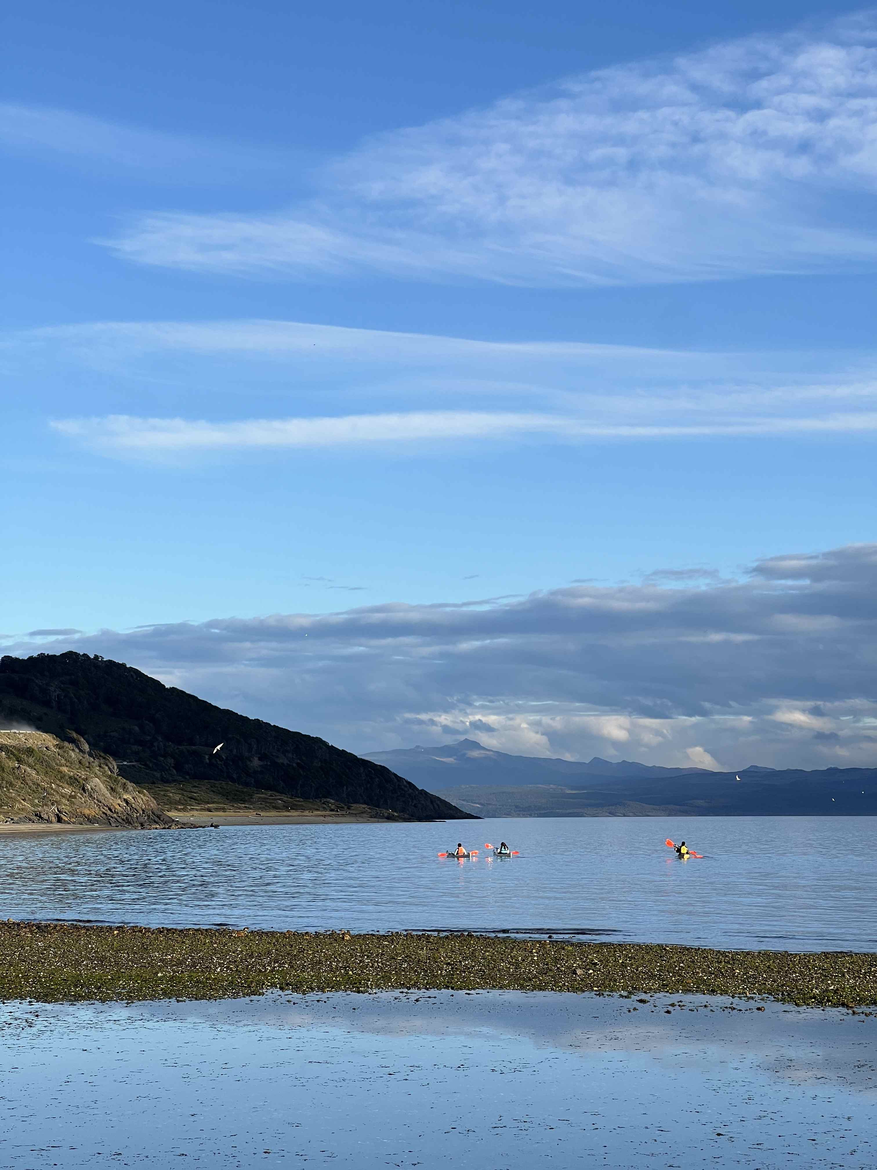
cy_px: 585
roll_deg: +0.6
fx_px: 2601
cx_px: 438
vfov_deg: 25.3
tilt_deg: +6.3
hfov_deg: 19.1
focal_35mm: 77
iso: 32
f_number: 2.8
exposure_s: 1/602
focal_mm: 9
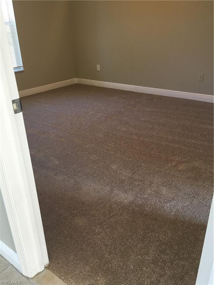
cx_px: 107
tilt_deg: -25.5
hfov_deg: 48.2
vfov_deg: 61.7
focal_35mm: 29
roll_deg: +0.9
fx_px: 239
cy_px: 142
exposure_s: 1/30
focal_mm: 4.15
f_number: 2.2
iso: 40
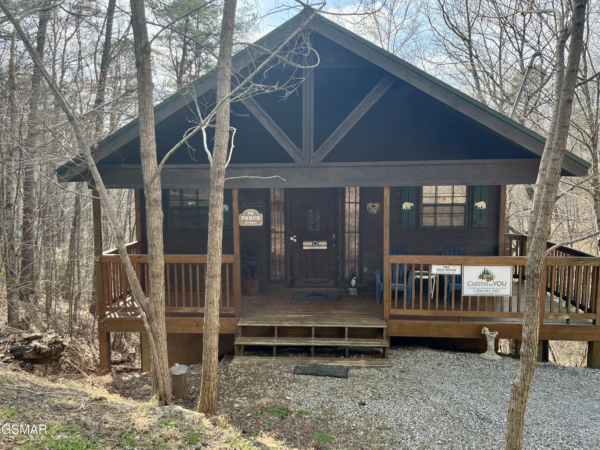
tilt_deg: -6.8
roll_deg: +0.0
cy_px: 225
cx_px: 300
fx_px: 451
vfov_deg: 53.1
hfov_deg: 67.3
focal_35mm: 26
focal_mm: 5.1
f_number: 1.6
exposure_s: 1/1355
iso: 50
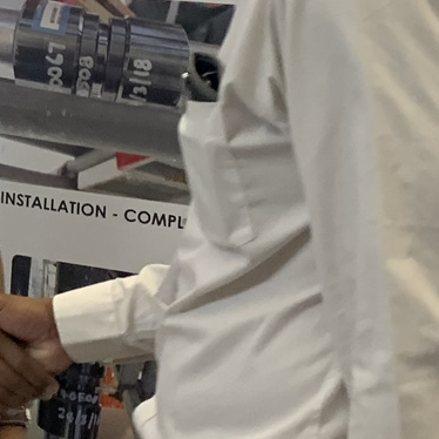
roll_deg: -2.4
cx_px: -459
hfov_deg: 12.4
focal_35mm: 123
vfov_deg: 13.9
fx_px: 1765
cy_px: -13
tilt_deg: -1.2
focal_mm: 4.25
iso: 100
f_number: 1.8
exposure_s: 1/50
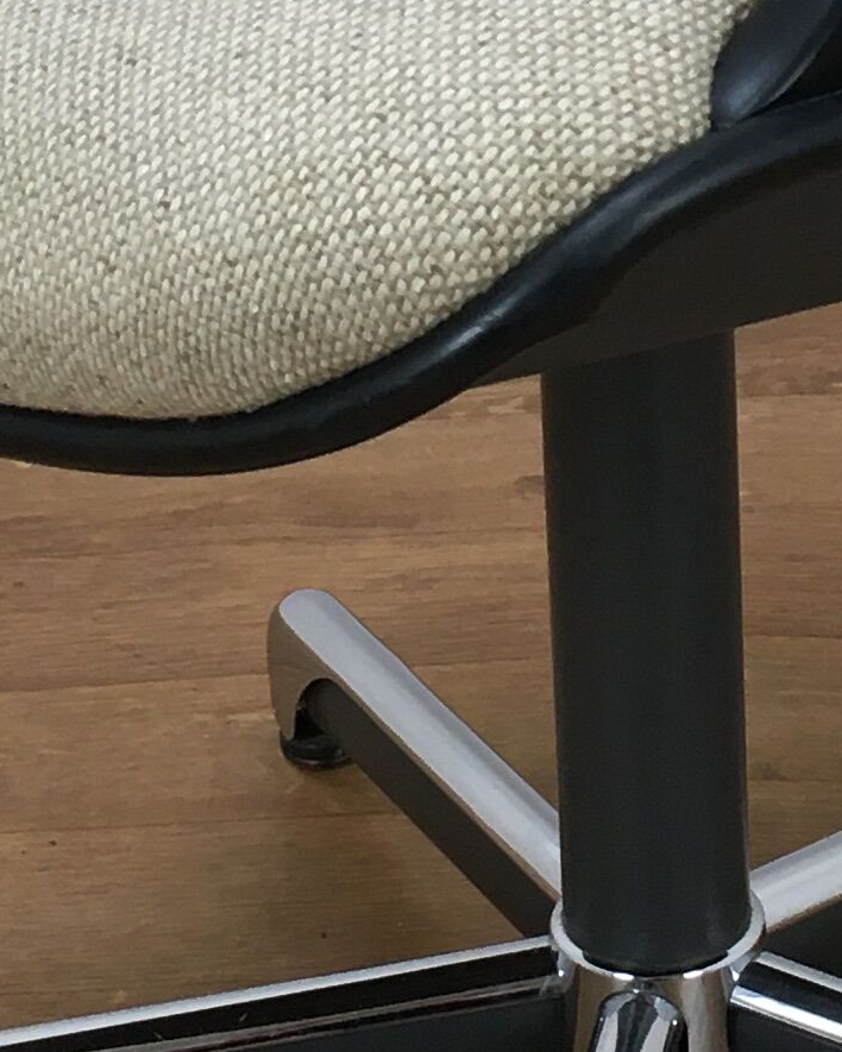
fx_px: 4018
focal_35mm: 129
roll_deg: +1.8
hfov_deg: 11.9
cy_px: -109
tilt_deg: -17.6
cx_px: 629
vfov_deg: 14.6
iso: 25
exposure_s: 1/33
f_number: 2.2
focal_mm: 4.15
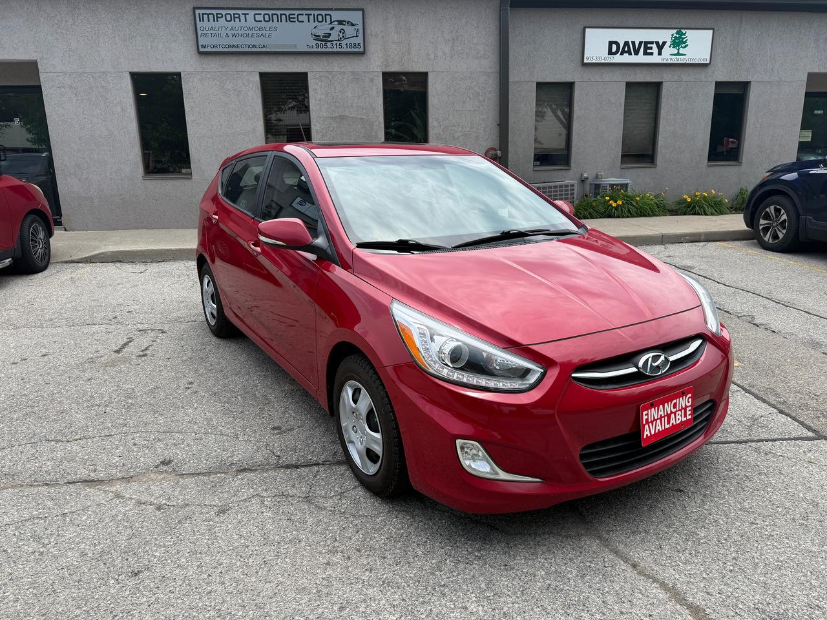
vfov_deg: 56.8
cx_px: 414
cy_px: 310
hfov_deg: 71.6
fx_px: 573
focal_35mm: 24
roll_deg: +1.0
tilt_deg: -14.2
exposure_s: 1/3279
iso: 80
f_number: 1.78
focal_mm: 6.76
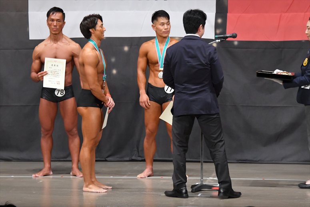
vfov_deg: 6.3
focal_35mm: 217
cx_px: 155
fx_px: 1868
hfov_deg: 9.5
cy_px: 104
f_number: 5.6
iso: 6400
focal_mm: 145
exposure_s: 1/400
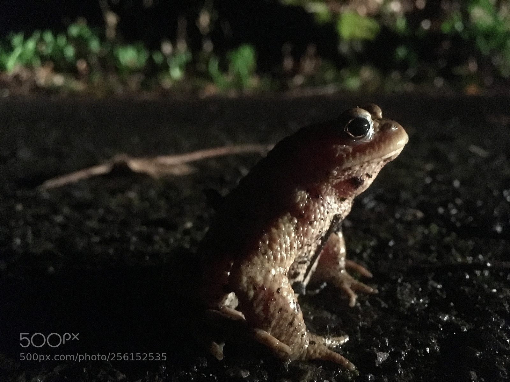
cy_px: 191
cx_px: 255
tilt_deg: -13.2
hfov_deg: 61.7
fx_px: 427
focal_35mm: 29
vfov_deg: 48.2
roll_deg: +10.1
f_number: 2.2
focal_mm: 4.15
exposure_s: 1/17
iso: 1600
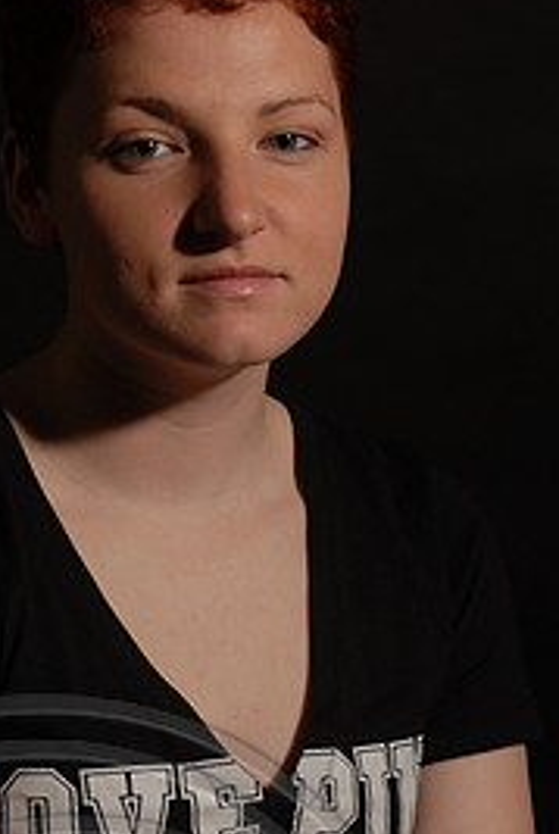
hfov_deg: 5.7
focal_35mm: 244
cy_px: 565
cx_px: 219
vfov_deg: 8.4
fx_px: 5663
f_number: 5.6
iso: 100
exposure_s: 1/125
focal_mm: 75
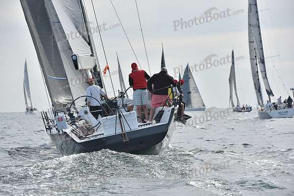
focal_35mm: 175
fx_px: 1429
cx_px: 147
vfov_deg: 7.9
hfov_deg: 11.7
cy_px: 98
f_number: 9
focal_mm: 175
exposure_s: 1/1000
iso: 320
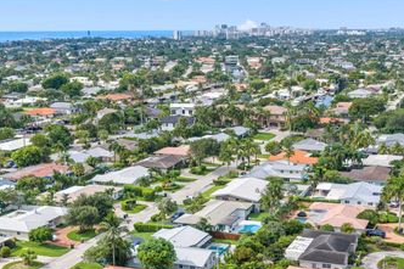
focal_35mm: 54
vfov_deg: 24.7
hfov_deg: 36.8
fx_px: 606
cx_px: 231
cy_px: 203
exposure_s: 1/500
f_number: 2.8
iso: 100
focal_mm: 14.45
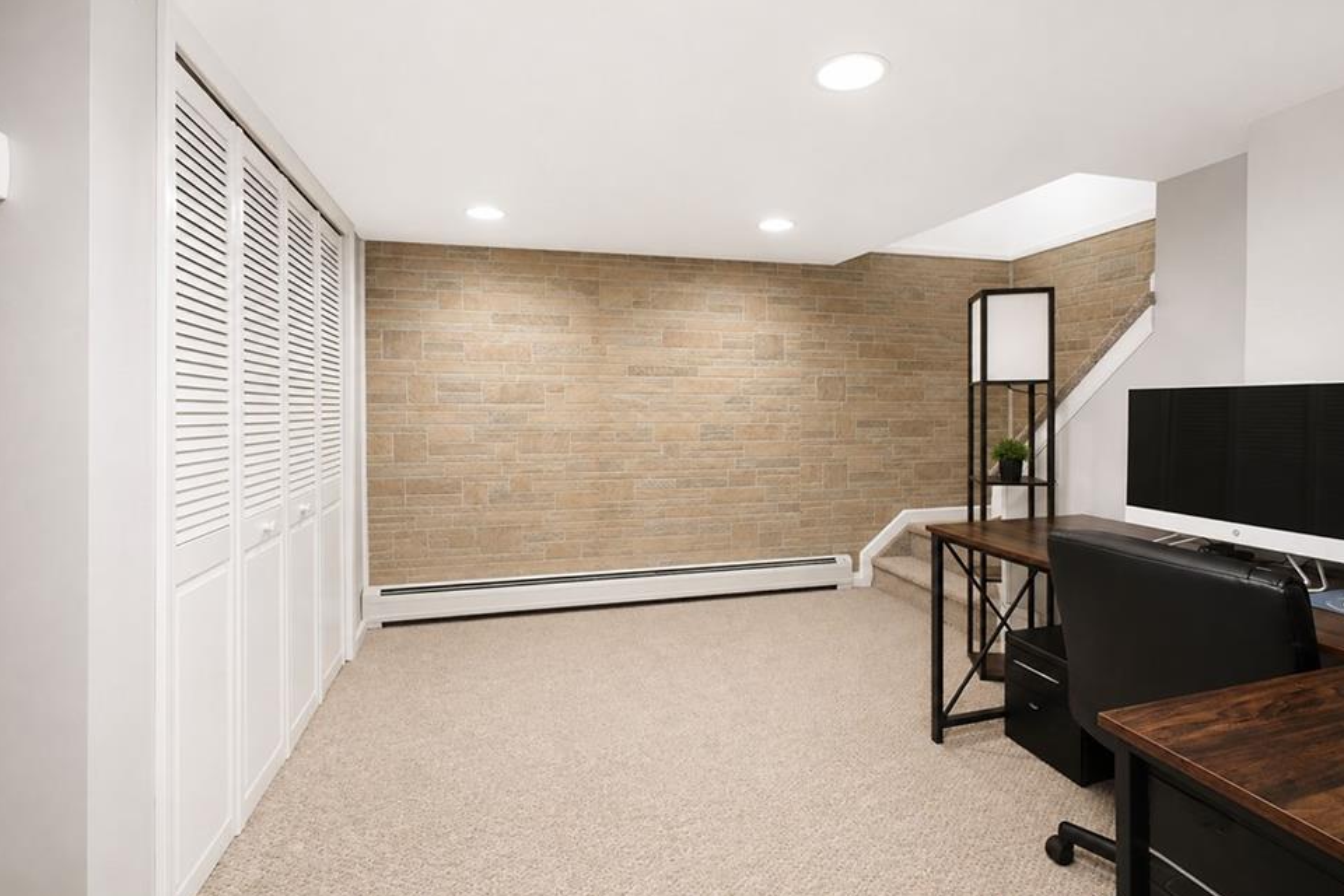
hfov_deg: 96.7
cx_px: 689
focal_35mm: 16
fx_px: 597
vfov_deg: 73.7
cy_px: 428
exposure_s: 1/60
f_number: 8
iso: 1250
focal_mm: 10
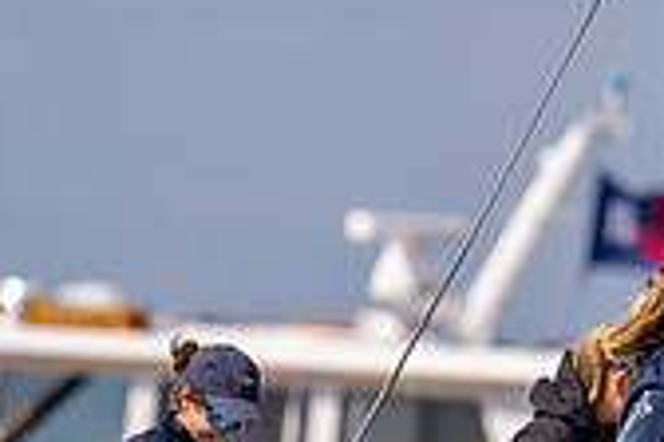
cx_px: 1096
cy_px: 517
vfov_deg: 0.9
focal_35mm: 1604
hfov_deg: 1.3
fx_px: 29583
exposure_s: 1/2000
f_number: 5
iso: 200
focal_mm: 400
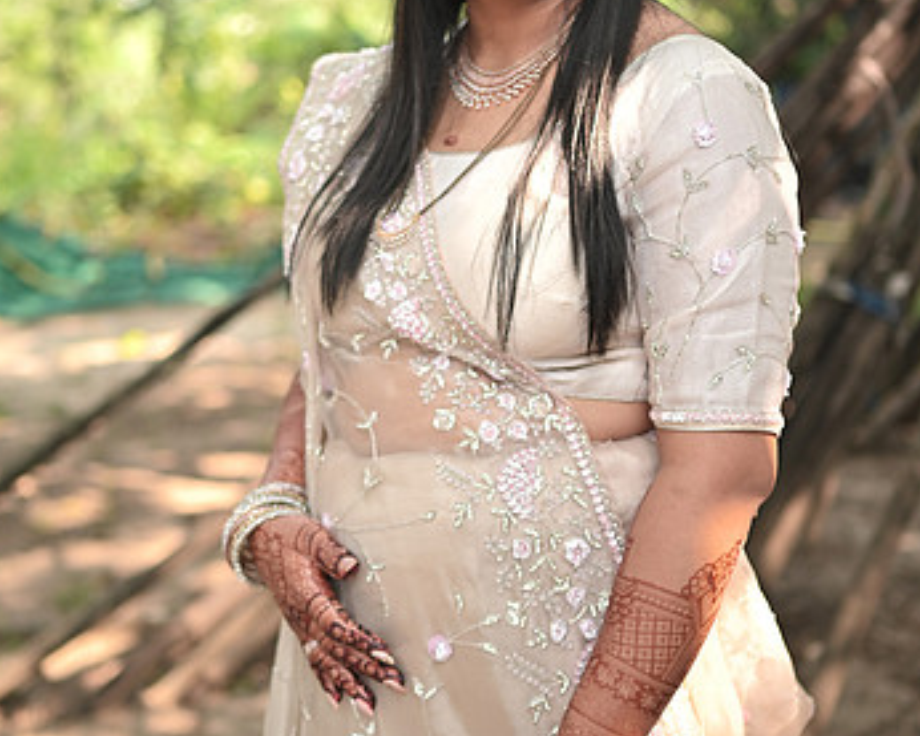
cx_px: 496
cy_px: 284
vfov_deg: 27.5
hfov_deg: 34.1
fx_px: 1498
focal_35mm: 55
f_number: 1.8
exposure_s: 1/250
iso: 64
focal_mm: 35
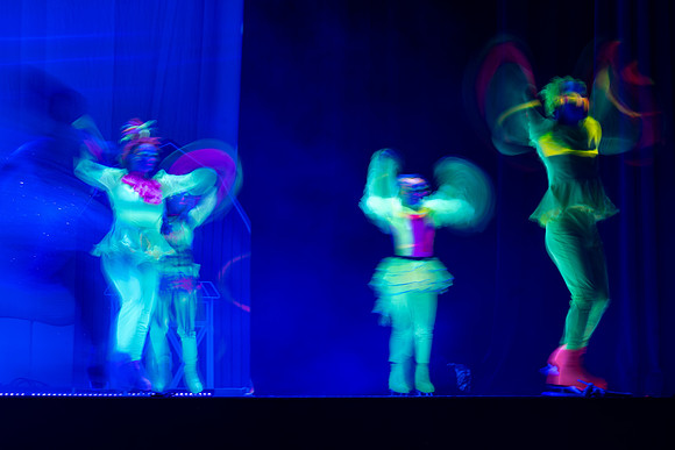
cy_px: 251
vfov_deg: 17.0
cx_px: 344
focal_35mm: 80
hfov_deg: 25.2
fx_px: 1508
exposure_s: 1/2.5
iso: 80
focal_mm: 70
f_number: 8
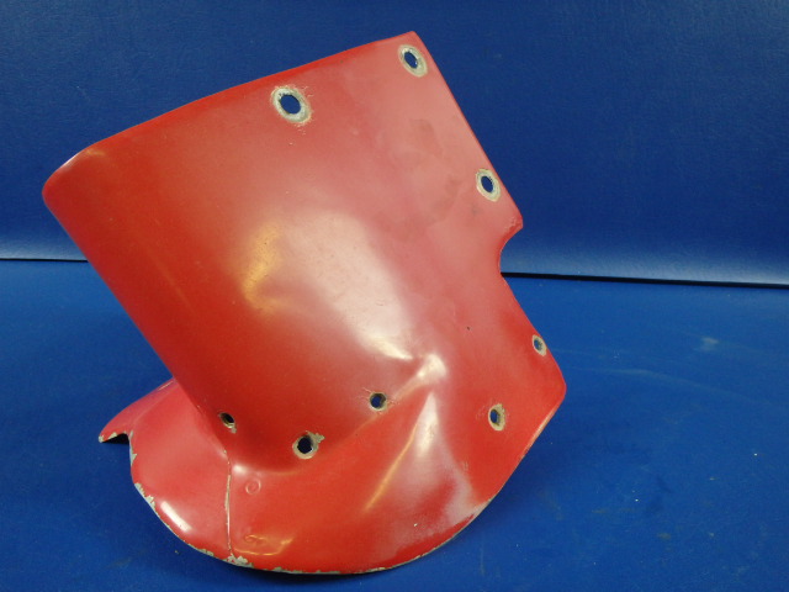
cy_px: 296
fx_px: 638
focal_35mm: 28
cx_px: 394
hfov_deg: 63.4
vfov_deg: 49.7
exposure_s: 1/30
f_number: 3.9
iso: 400
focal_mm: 5
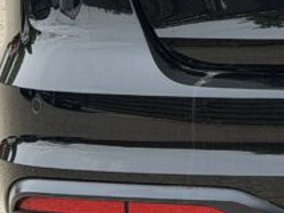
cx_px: 599
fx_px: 1896
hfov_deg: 8.1
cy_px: -93
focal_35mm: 231
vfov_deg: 6.4
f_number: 1.78
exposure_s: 1/2088
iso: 80
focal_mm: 6.76
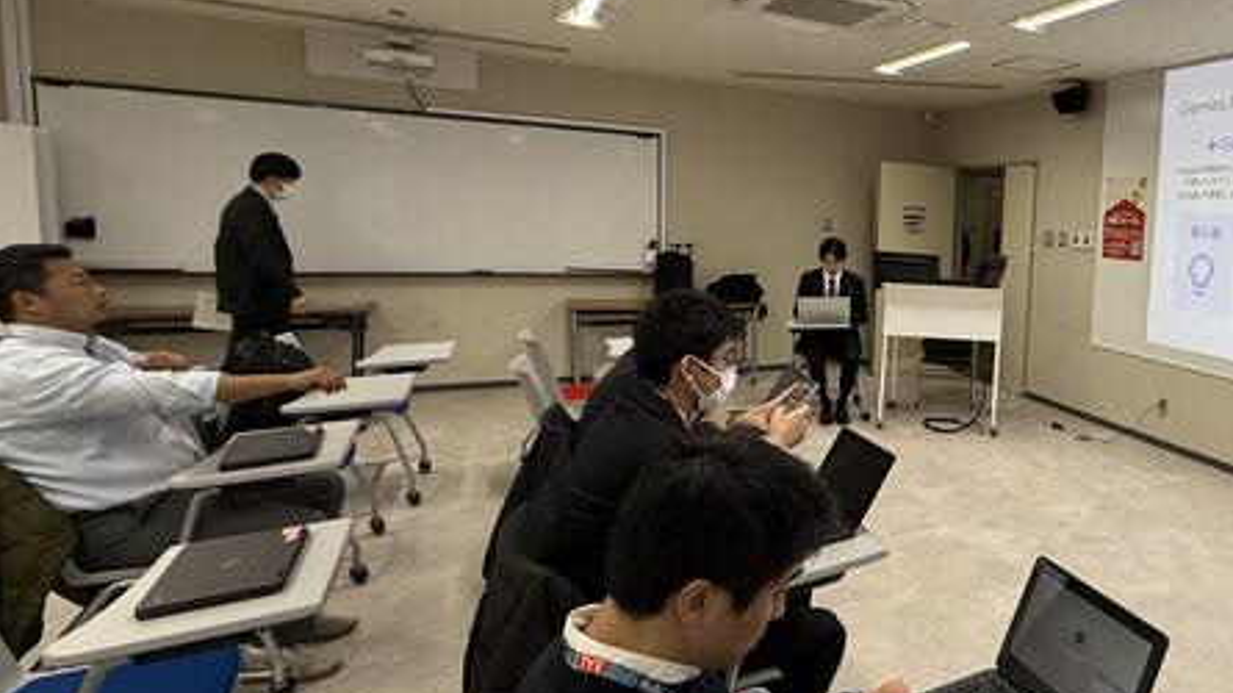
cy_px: 306
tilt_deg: -6.2
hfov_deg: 69.8
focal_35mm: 24
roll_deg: -3.1
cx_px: 964
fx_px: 784
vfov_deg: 47.6
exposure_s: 1/120
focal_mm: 2.22
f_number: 2.2
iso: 125
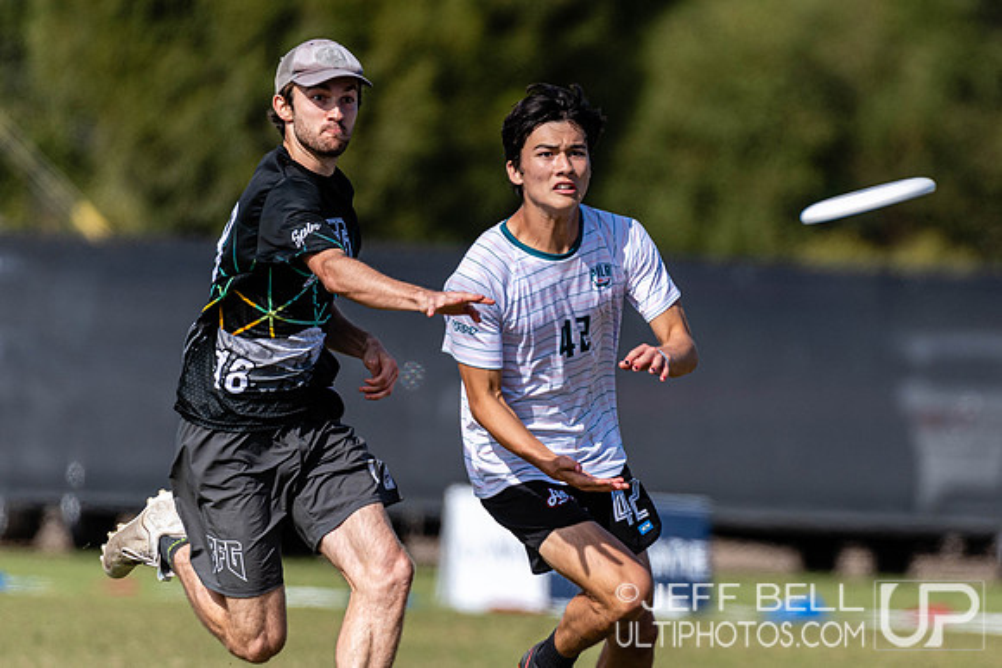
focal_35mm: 832
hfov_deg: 2.5
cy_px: 334
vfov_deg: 1.7
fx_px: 23156
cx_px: 695
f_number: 4
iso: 100
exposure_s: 1/1250
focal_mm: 400
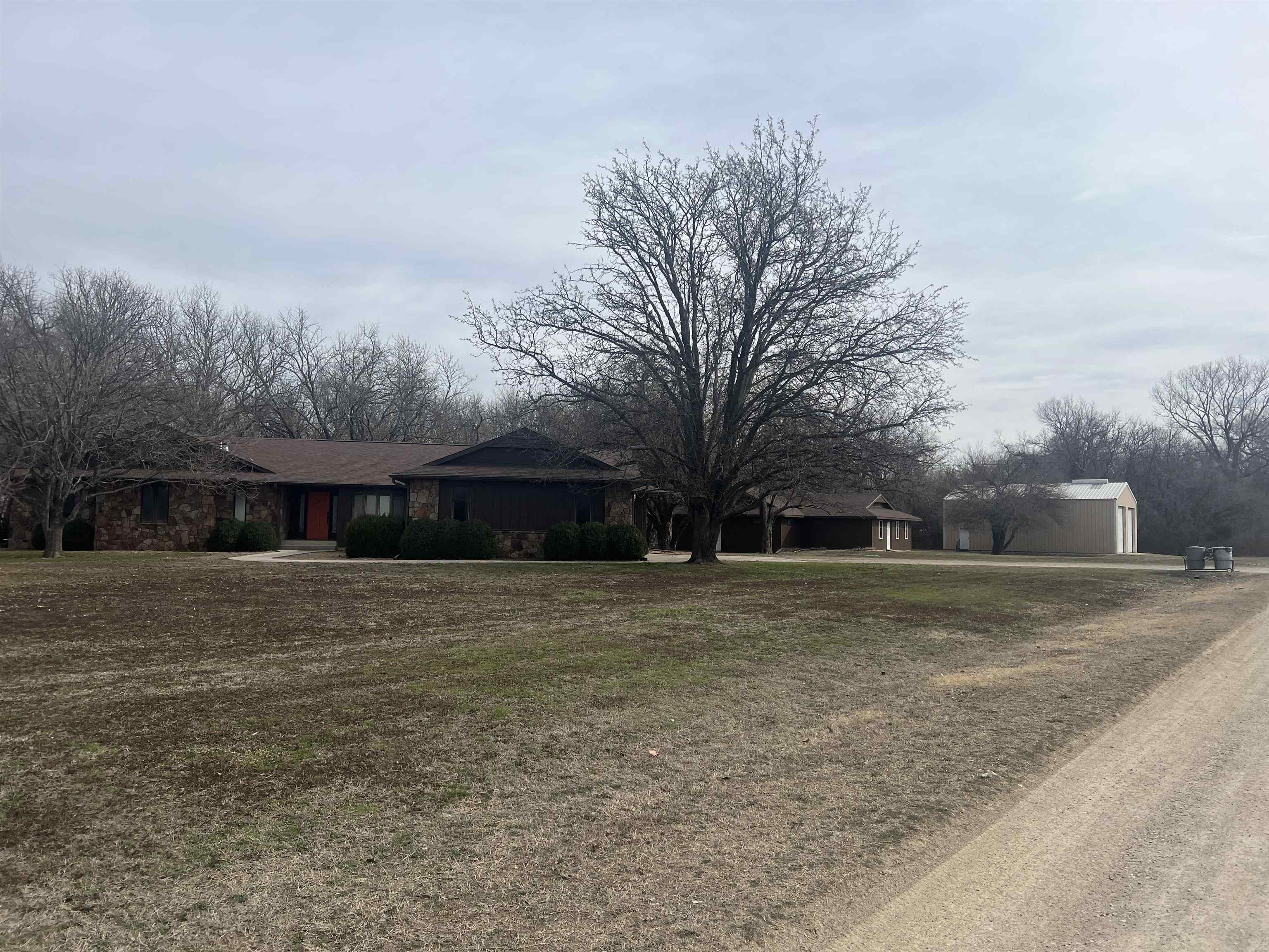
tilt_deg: +2.5
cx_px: 634
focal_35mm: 26
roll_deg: -1.5
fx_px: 953
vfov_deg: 53.1
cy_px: 476
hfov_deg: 67.3
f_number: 1.5
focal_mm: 5.7
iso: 50
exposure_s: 1/5076
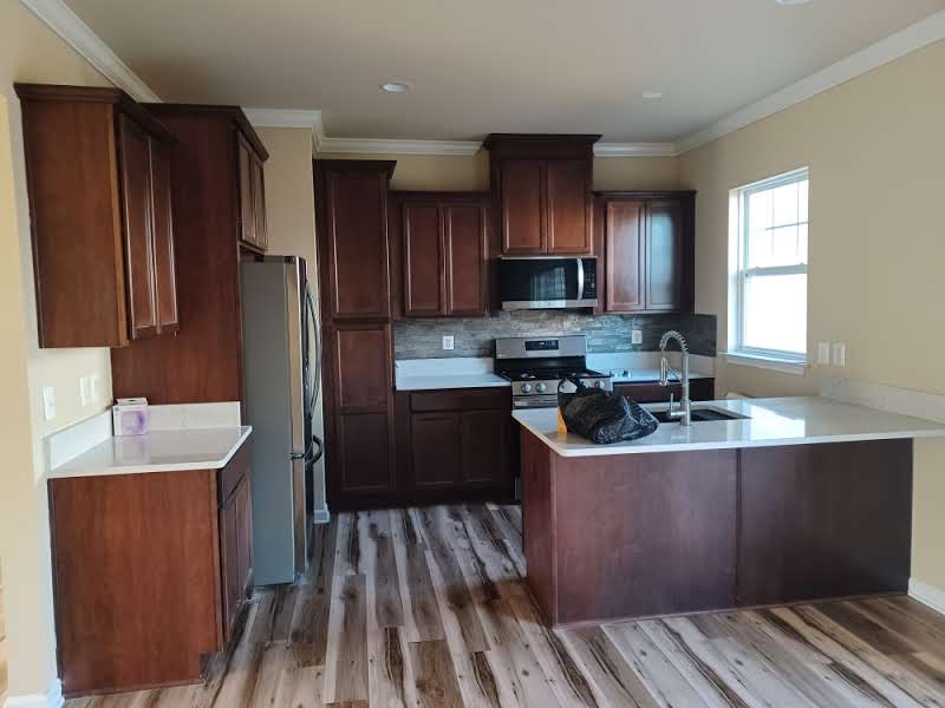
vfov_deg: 54.9
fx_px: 682
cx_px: 472
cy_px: 354
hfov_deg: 69.4
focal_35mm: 25
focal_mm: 4.6
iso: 400
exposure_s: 1/30
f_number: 1.8
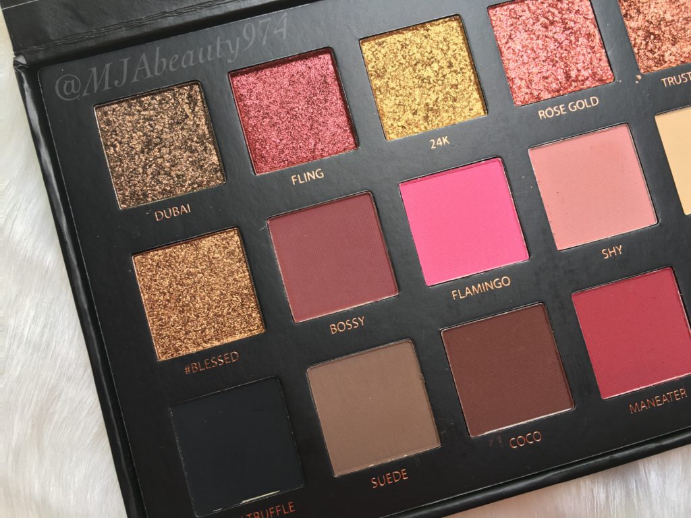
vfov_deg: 48.2
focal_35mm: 29
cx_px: 346
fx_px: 579
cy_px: 259
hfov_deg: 61.7
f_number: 2.2
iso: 32
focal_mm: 4.15
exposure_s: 1/100
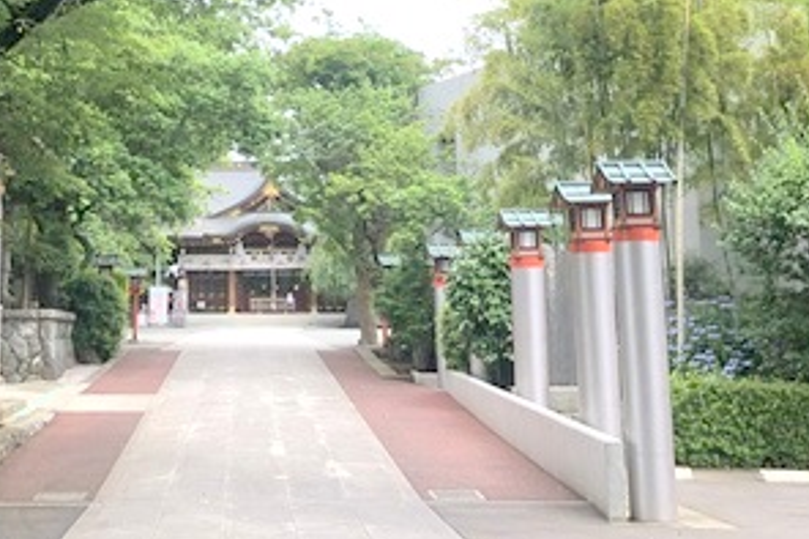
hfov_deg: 33.4
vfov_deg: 22.7
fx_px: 1325
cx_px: 227
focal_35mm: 59
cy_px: 123
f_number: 1.8
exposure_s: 1/223
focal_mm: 3.99
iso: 20
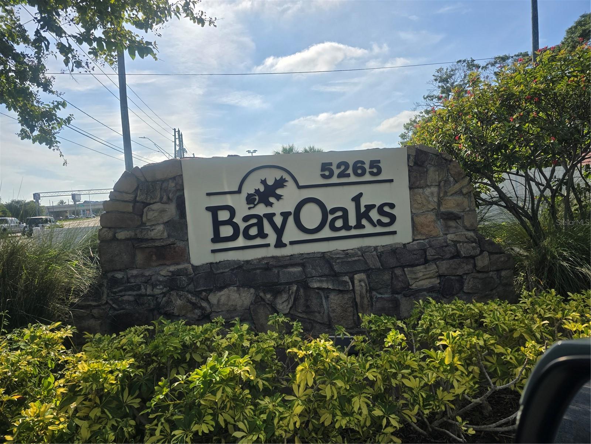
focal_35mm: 23
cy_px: 222
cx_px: 296
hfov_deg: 73.9
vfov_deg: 58.9
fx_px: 393
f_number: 1.7
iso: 12
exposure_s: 1/1129
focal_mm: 6.3
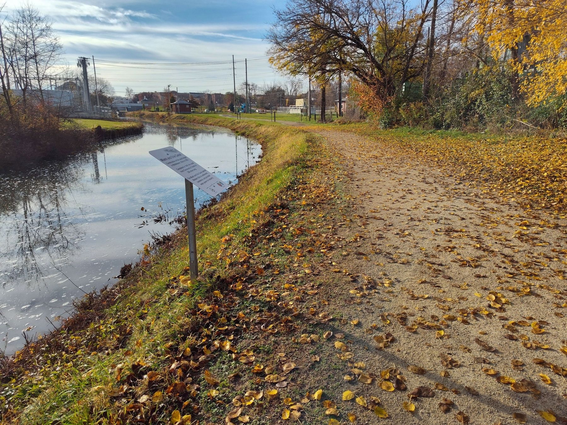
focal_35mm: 23
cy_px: 212
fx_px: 377
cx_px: 284
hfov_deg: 73.9
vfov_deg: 58.9
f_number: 1.8
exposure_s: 1/1800
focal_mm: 5.56
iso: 100
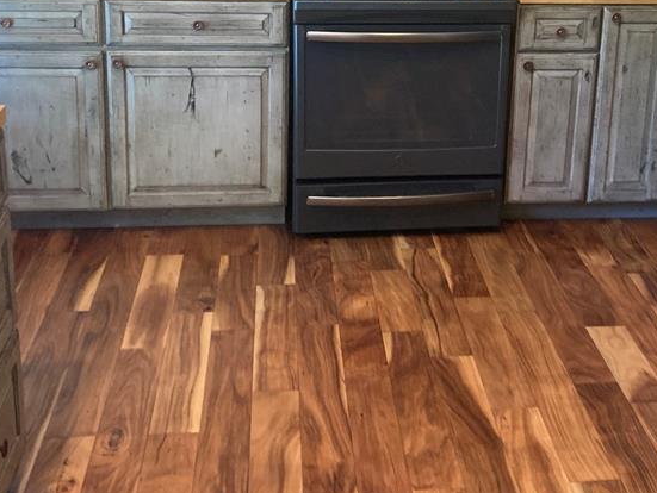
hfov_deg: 36.6
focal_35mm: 52
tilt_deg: -12.1
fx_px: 988
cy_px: 62
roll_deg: -2.1
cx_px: 402
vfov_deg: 27.2
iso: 250
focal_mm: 3.99
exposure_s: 1/40
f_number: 1.8
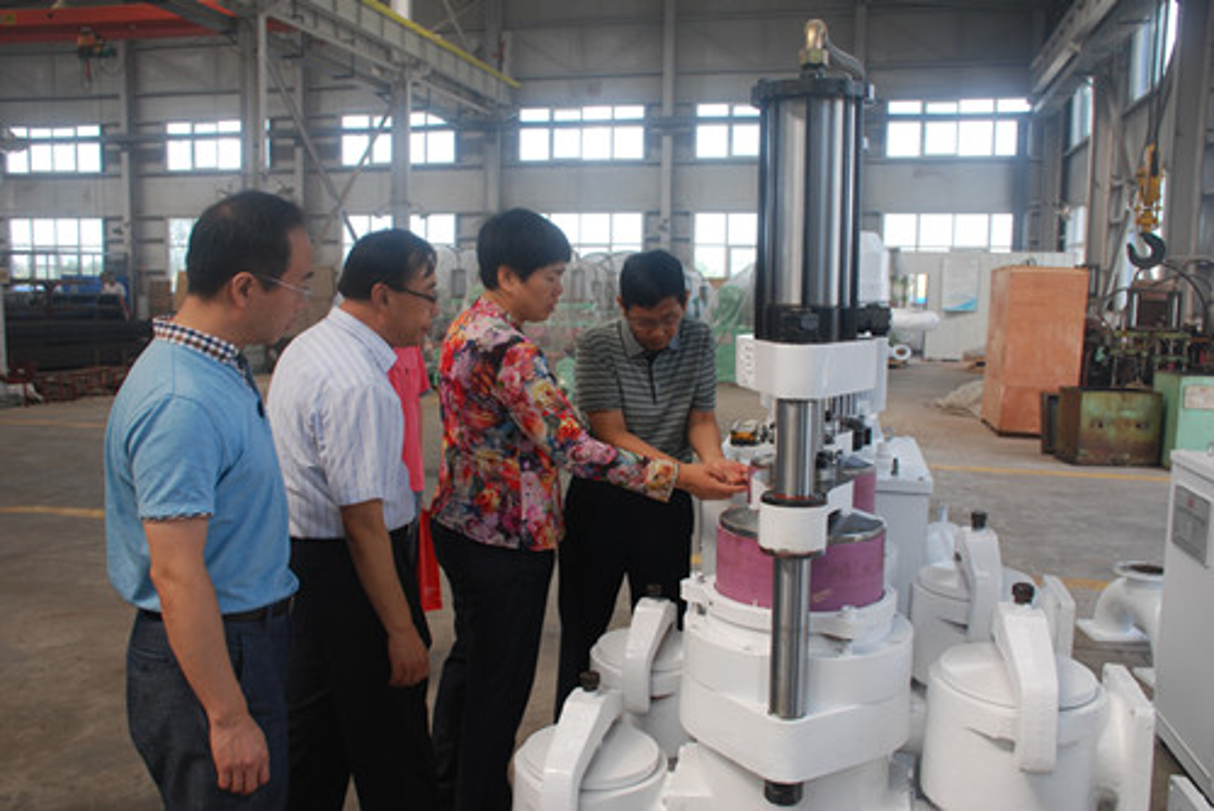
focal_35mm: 33
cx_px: 607
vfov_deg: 40.0
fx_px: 1113
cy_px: 406
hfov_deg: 57.2
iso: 200
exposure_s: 1/100
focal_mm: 22
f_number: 5
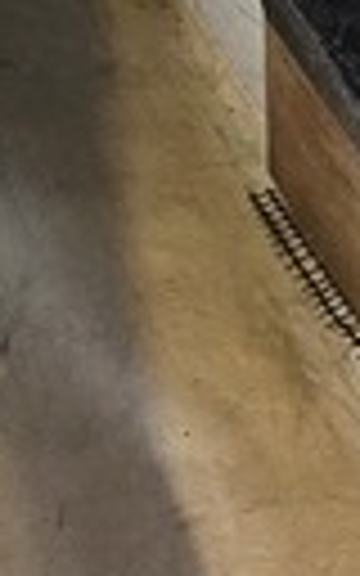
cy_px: 212
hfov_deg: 7.2
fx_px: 2025
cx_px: 1490
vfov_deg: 16.2
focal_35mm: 129
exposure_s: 1/50
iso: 320
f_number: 2.2
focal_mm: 2.2
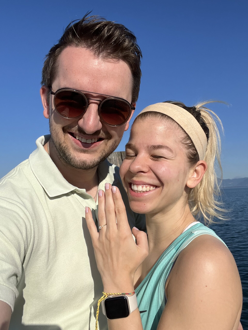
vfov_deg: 60.0
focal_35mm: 30
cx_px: 124
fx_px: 287
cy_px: 165
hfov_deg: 46.8
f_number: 2.2
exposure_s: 1/1284
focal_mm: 2.71
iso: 32
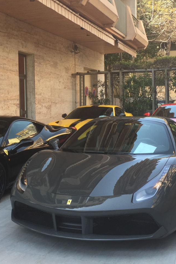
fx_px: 367
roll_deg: +0.1
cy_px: 105
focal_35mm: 50
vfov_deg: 39.4
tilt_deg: -0.2
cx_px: 68
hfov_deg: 26.9
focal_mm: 4.15
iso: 32
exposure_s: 1/178
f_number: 2.2
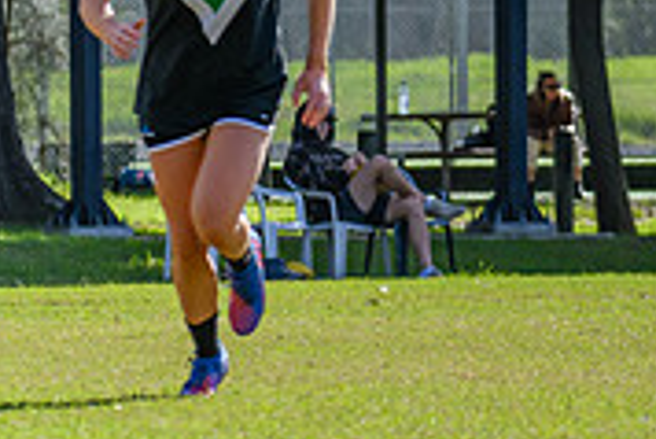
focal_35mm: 814
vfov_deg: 1.7
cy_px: 59
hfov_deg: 2.5
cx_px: 1205
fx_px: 14845
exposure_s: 1/1250
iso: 800
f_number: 7.1
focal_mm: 210
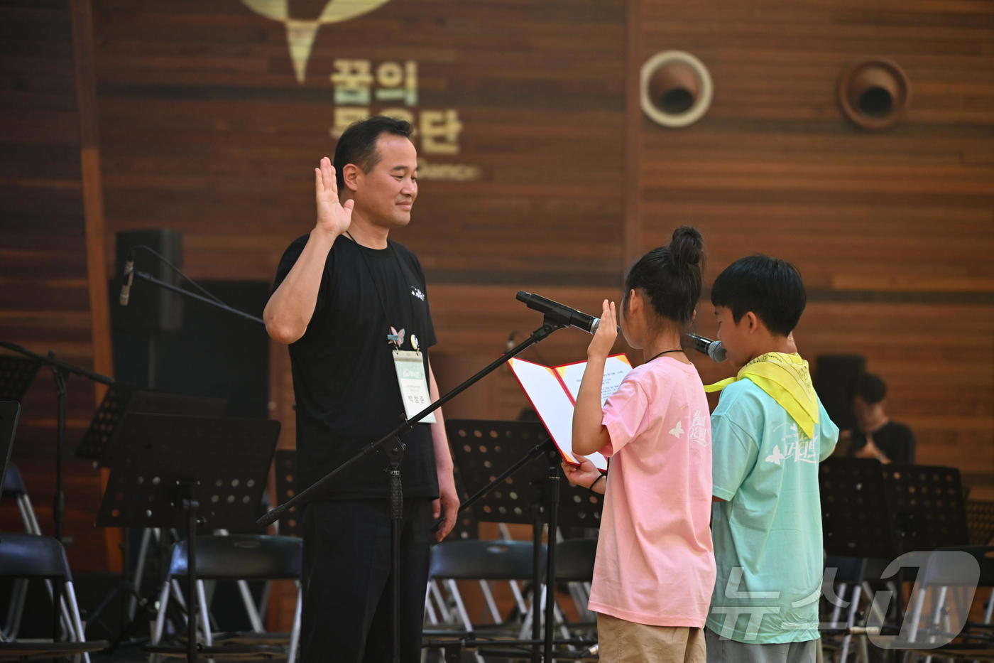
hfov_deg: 17.1
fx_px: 3313
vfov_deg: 11.4
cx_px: 497
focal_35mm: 120
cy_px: 332
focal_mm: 120
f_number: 4
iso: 1250
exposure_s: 1/500
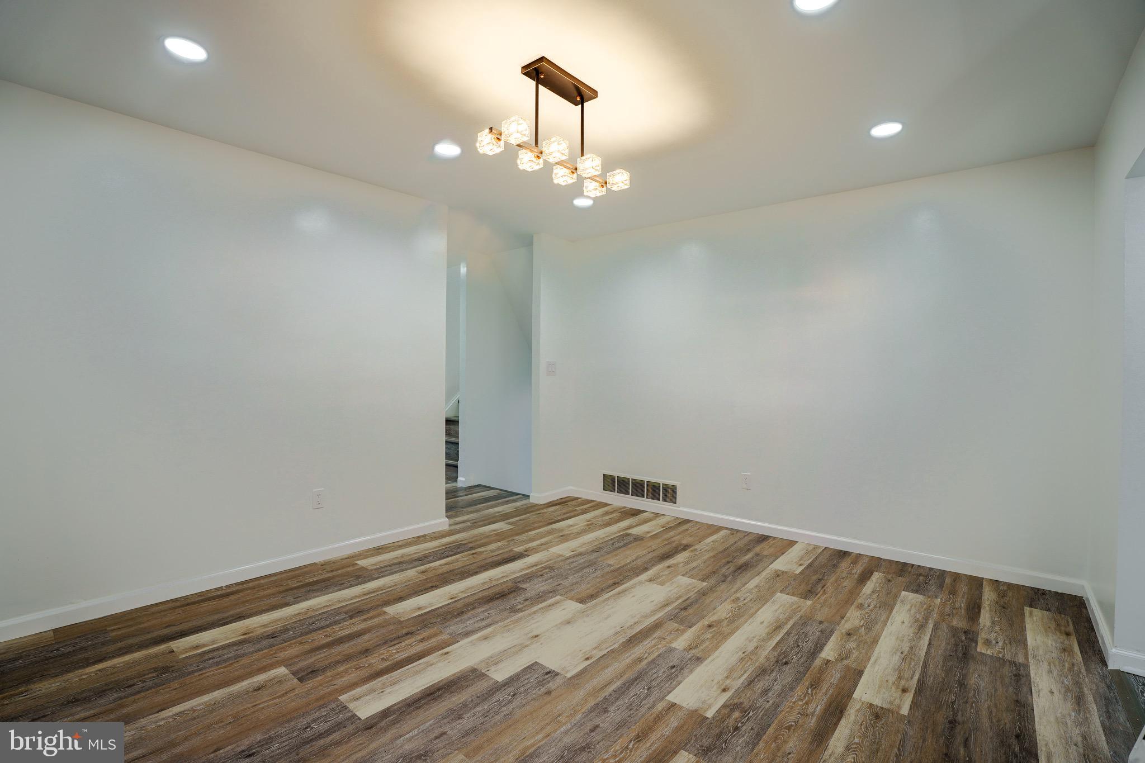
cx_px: 572
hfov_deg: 96.7
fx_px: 509
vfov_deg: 73.7
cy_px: 382
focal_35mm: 16
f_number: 8
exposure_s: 1/200
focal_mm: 16
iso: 200
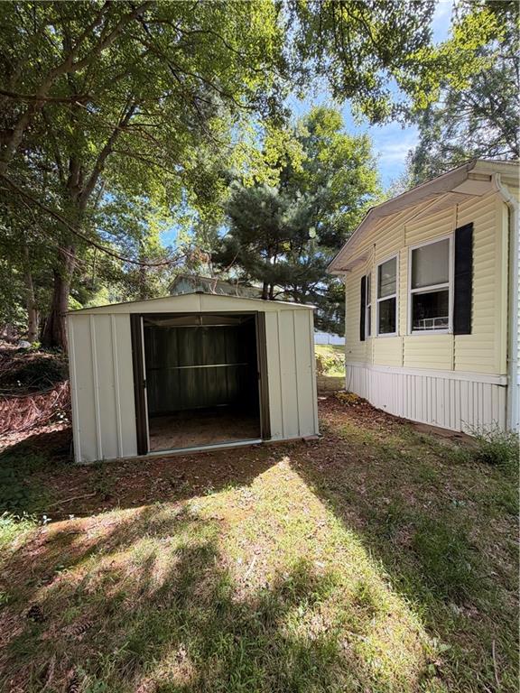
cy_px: 346
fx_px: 280
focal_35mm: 14
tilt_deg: +1.1
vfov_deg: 102.1
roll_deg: -1.3
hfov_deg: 85.7
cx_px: 260
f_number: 2.2
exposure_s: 1/144
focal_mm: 2.22
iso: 50
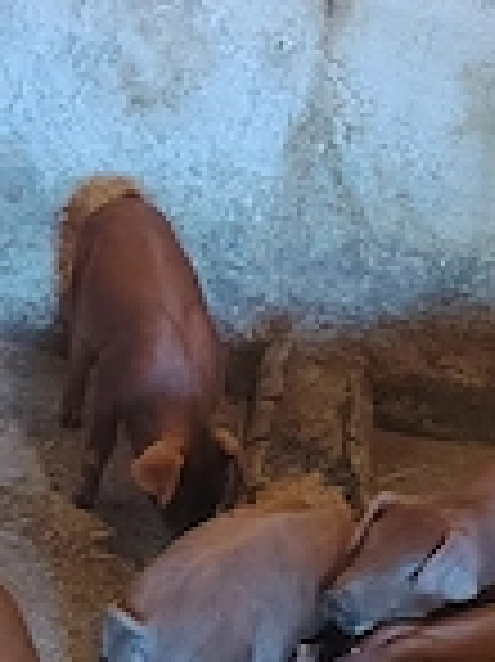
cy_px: 842
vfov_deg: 17.5
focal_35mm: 106
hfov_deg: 13.9
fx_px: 2024
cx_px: 338
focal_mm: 5.25
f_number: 1.75
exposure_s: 1/20
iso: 2416
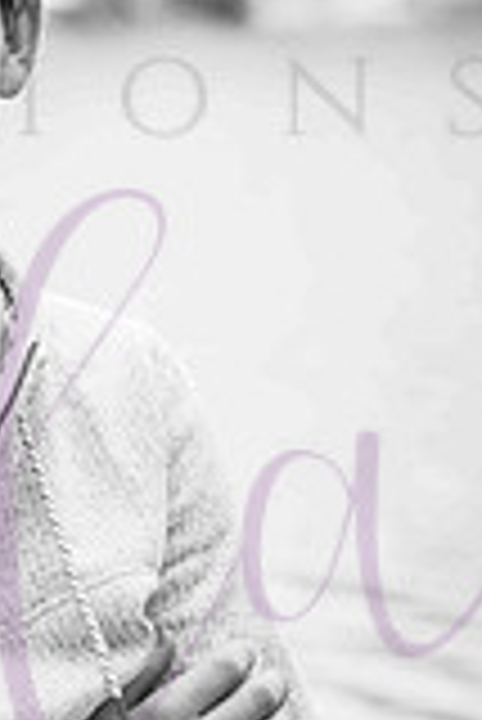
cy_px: 256
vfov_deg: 6.1
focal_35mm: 337
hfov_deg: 4.1
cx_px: -99
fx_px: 6753
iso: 800
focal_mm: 120
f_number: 6.3
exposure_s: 1/640
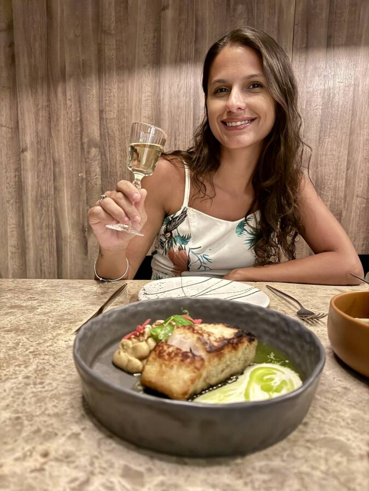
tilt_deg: -9.7
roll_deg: -0.2
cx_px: 184
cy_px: 246
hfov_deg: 56.8
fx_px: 341
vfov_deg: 71.6
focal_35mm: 24
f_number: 1.78
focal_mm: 6.76
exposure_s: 1/18
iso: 1600
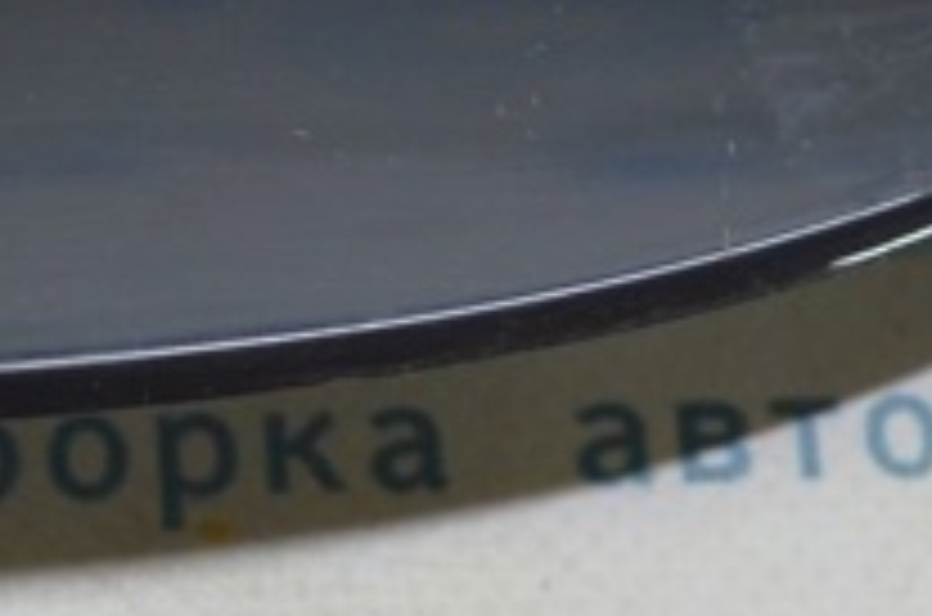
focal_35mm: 256
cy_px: -97
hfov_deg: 8.0
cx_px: 63
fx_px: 6601
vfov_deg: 5.3
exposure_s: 1/20
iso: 400
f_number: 5.6
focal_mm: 55
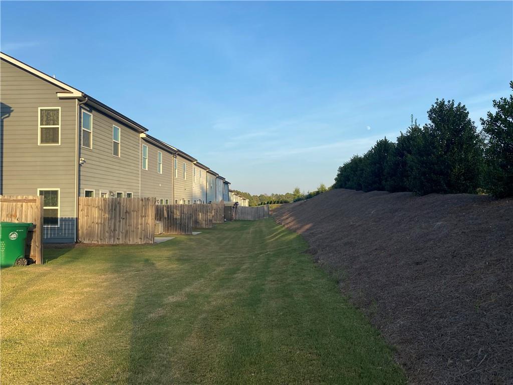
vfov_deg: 53.1
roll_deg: +0.3
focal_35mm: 26
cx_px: 256
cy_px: 192
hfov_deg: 67.3
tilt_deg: +0.4
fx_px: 385
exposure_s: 1/1346
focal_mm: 4.25
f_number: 1.8
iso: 32
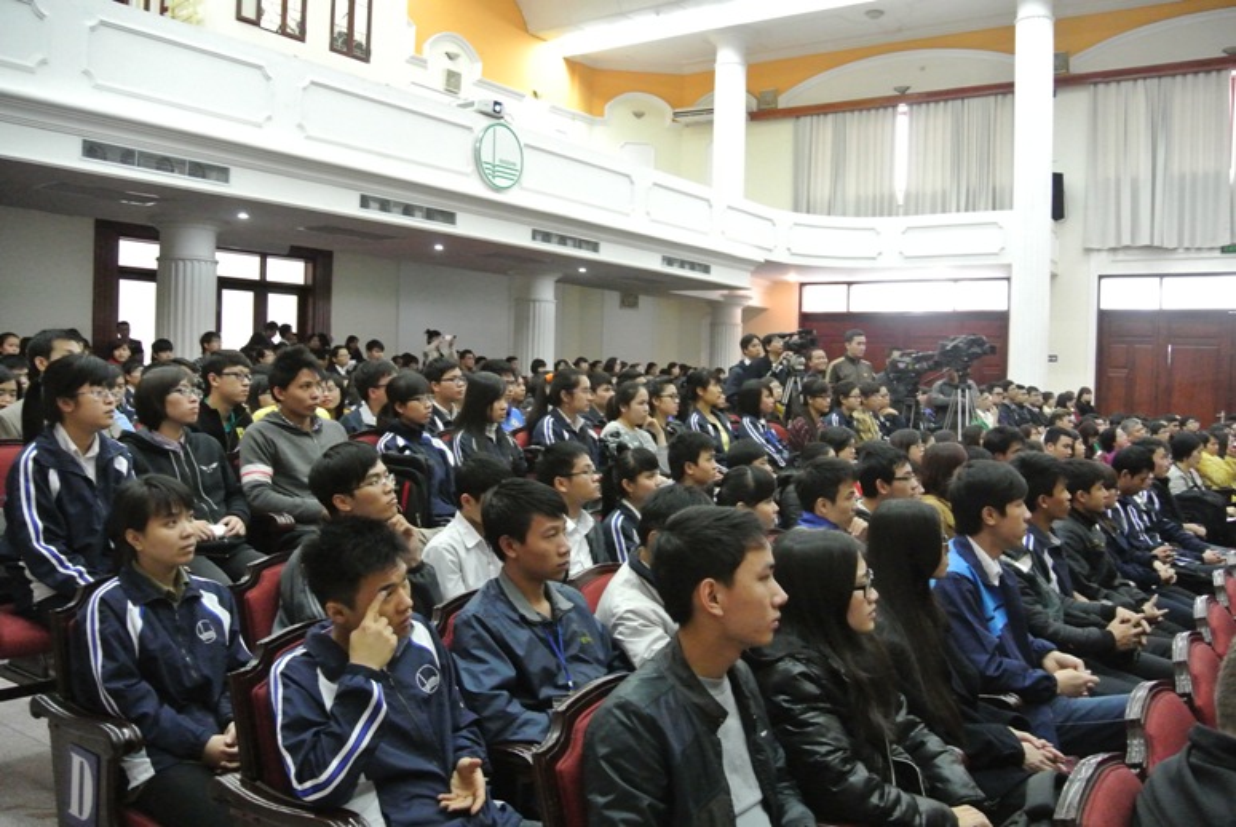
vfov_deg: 45.1
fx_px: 997
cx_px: 618
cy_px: 414
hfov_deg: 63.6
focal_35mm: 29
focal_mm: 11
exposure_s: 1/60
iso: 2800
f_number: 3.5
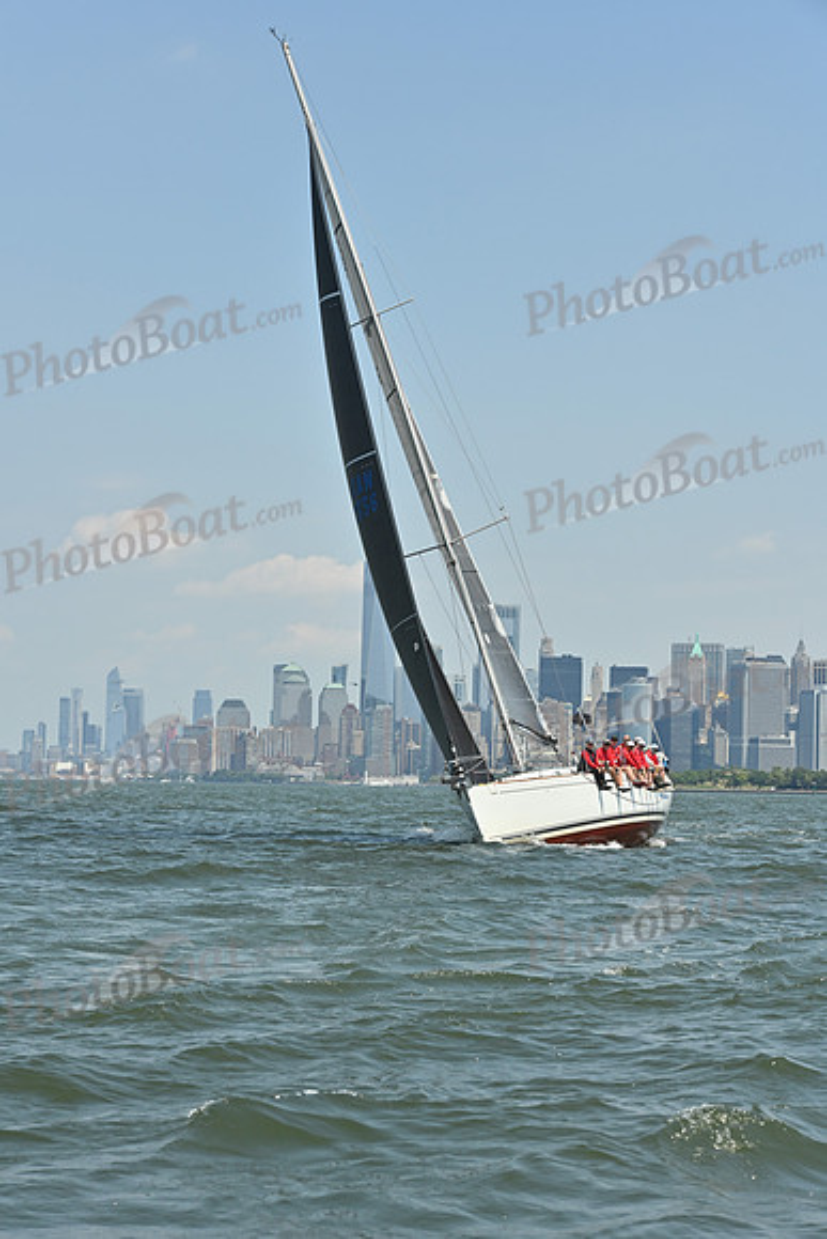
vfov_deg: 23.6
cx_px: 414
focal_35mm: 86
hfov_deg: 15.9
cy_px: 620
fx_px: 2961
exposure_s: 1/1250
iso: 320
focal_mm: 86
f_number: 8
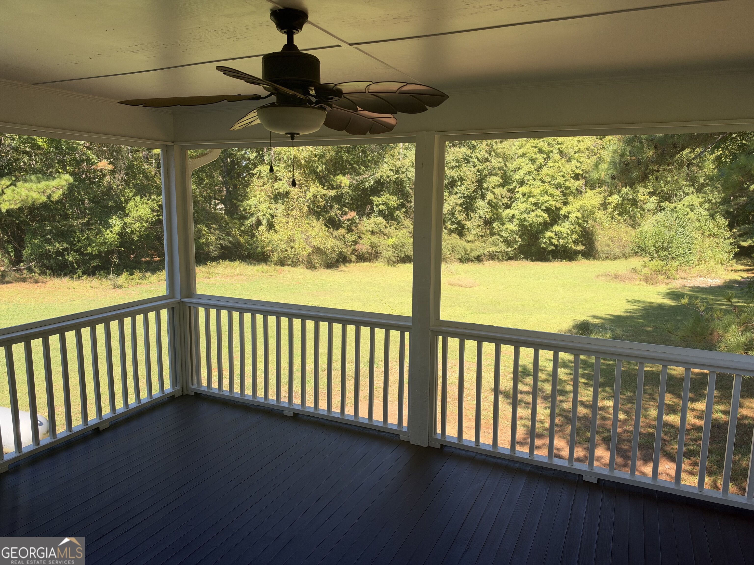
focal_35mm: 24
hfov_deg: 71.6
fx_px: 523
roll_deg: -0.7
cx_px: 377
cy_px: 282
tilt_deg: -9.2
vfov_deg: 56.8
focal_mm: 6.93
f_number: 1.8
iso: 64
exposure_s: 1/675
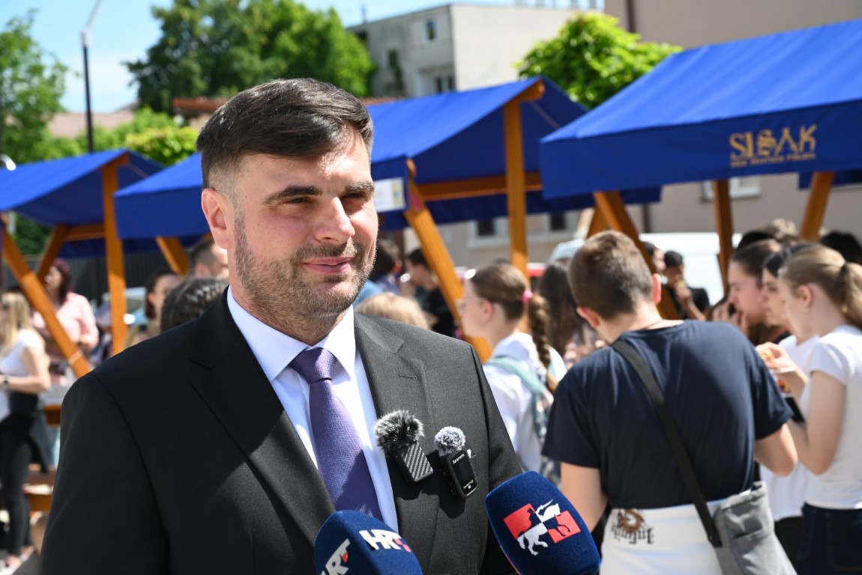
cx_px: 431
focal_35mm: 70
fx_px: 1677
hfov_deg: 28.8
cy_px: 288
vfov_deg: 19.5
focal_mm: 70
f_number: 7.1
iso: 100
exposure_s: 1/200
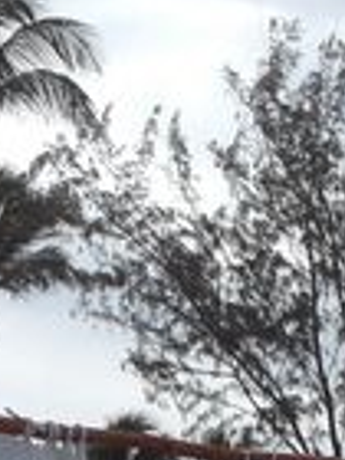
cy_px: 381
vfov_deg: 7.1
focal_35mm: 278
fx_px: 3694
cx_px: 368
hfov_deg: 5.3
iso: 64
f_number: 8
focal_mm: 6.2
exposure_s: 1/160
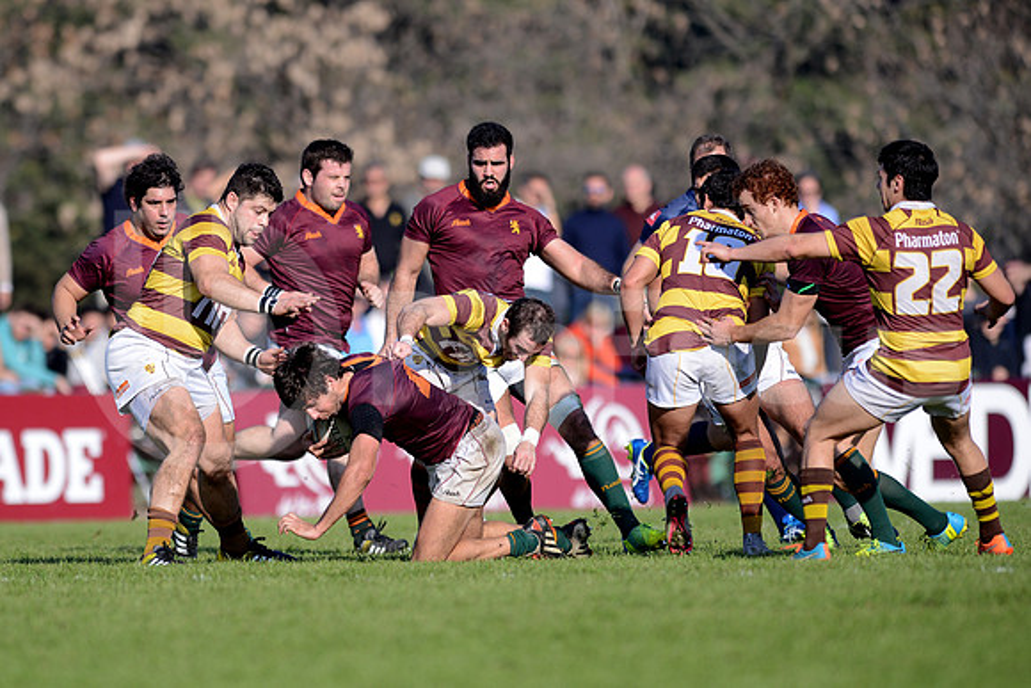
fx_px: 12031
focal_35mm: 420
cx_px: 516
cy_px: 344
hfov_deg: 4.9
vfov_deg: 3.3
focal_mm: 420
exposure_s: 1/2500
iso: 400
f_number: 4
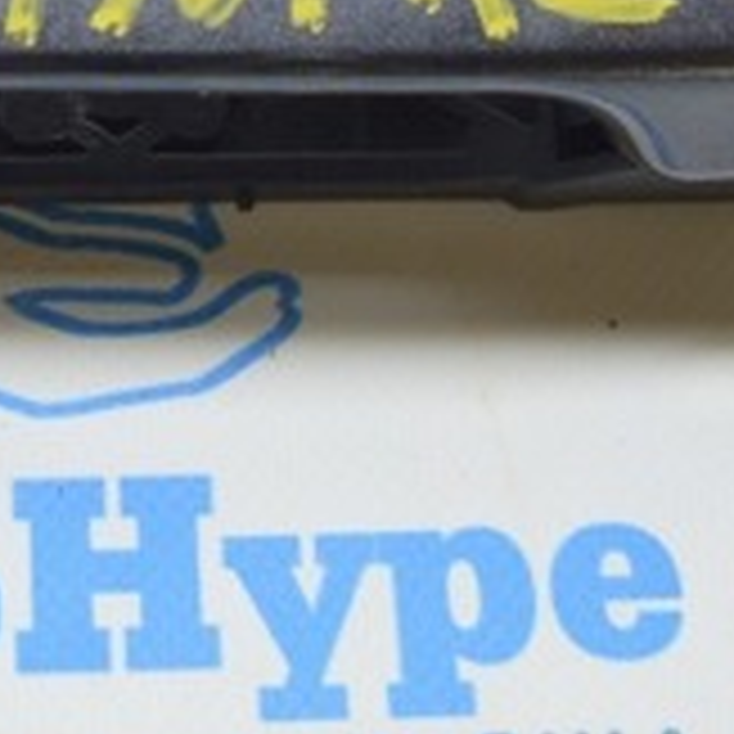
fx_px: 3119
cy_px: -106
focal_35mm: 130
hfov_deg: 13.3
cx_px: 14
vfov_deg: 13.1
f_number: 4
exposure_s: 1/40
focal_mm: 26
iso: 400
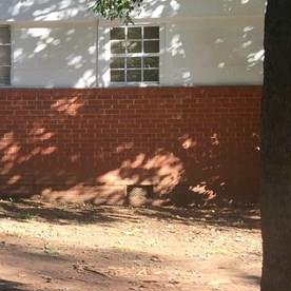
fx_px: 904
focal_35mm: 95
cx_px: -186
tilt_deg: -2.7
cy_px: 135
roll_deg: +0.2
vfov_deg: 18.3
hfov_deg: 16.2
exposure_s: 1/208
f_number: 2.2
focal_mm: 4.15
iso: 32
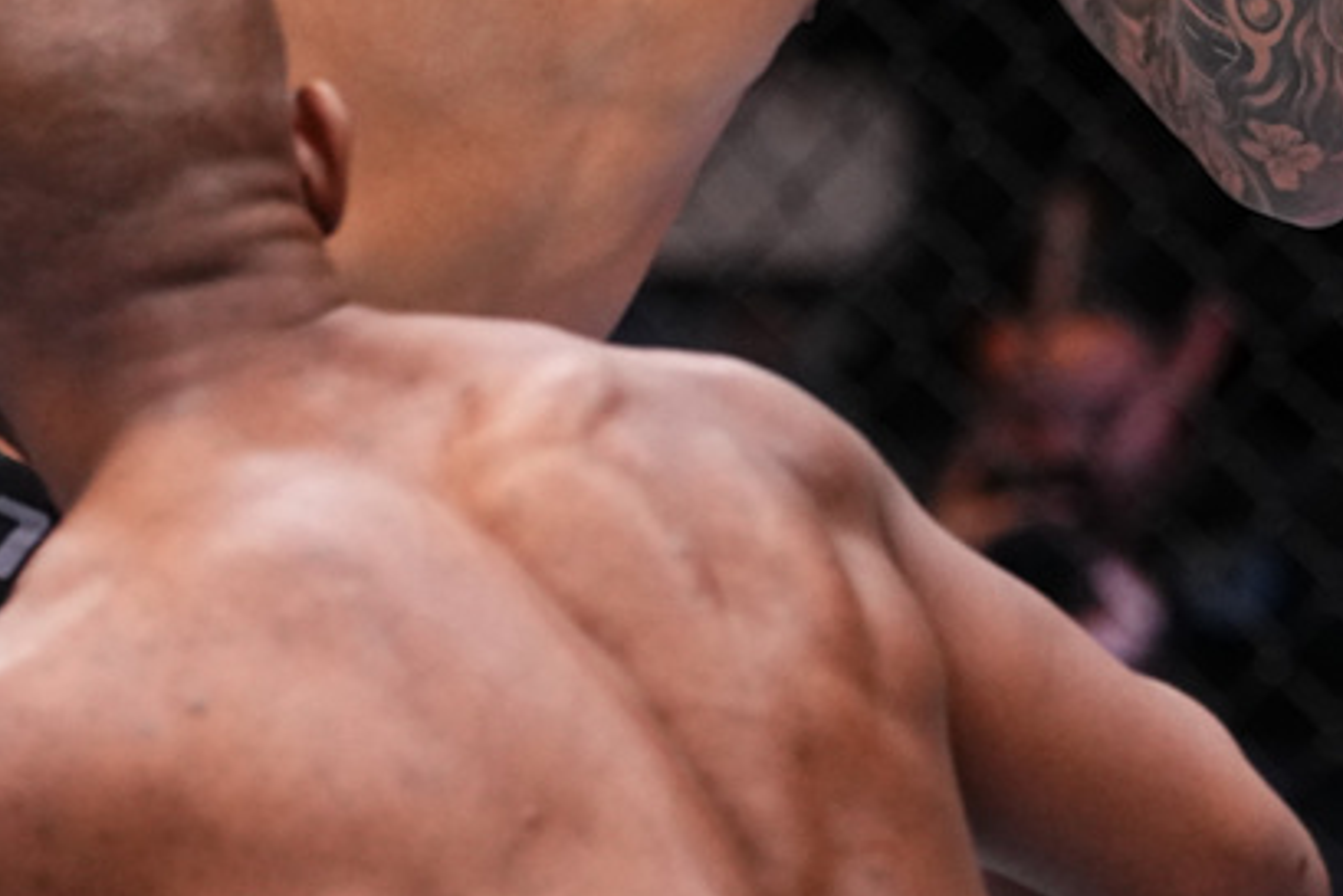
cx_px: 532
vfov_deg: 5.2
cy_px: 20
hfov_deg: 7.8
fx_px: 9852
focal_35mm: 264
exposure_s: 1/1250
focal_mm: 100
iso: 2500
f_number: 2.2
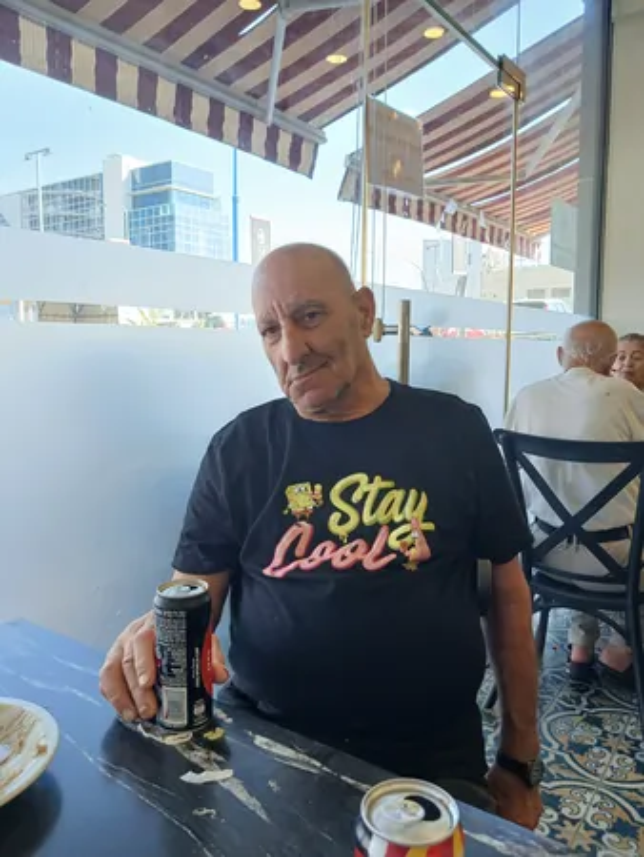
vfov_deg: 65.3
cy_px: 428
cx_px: 322
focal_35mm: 27
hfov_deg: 51.4
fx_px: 669
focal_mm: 3.98
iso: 50
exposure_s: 1/50
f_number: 1.8
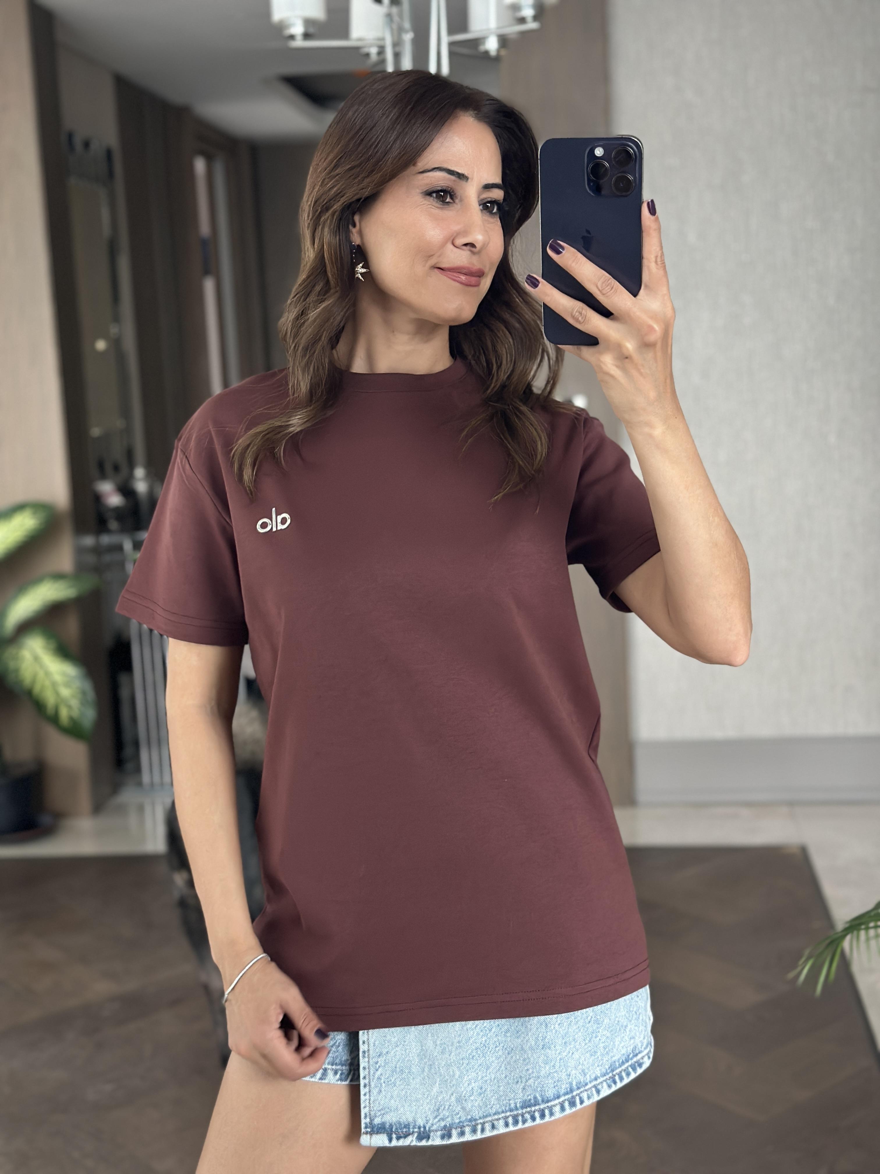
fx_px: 1627
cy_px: 587
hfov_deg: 30.3
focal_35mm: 48
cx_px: 440
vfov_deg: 39.7
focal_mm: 6.86
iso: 400
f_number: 1.78
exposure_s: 1/54
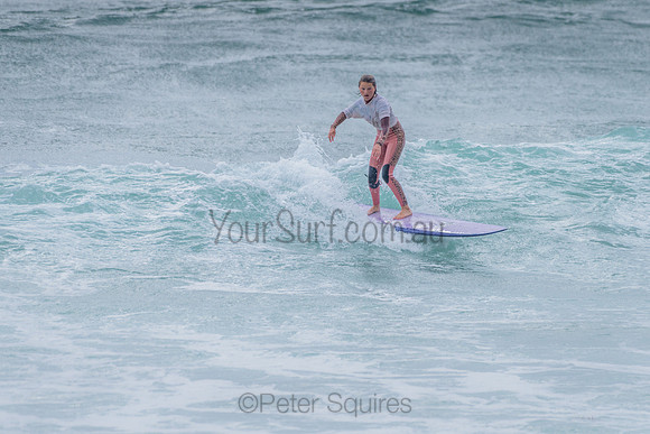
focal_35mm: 613
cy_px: 191
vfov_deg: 2.2
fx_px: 11071
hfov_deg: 3.4
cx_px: 355
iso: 720
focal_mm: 500
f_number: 5.6
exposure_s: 1/2000
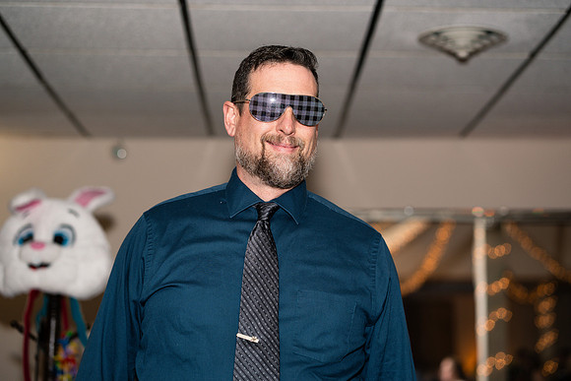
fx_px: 1348
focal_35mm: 85
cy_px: 190
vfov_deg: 16.1
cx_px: 286
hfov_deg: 23.9
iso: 400
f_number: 3.2
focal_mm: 85
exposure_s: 1/250
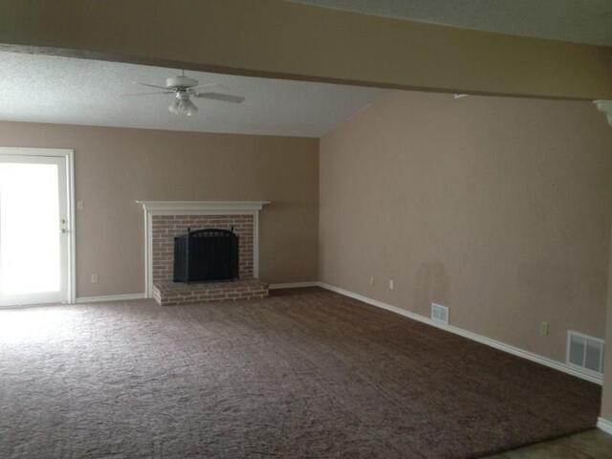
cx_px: 306
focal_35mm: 33
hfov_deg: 55.4
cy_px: 230
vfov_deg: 42.9
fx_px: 583
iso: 100
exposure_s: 1/20
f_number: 2.4
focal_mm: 4.12
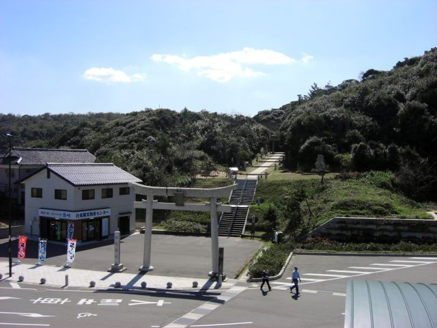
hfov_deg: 49.0
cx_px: 218
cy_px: 164
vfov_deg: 37.7
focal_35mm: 38
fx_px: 480
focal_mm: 7.9
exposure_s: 1/250
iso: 80
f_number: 8
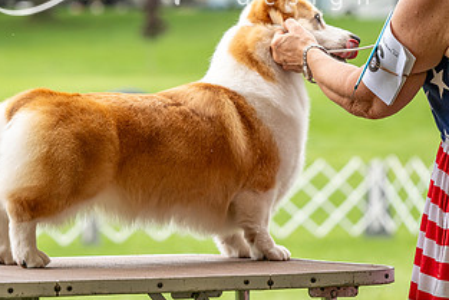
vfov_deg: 6.4
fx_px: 2683
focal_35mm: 215
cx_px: 191
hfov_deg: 9.6
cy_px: 41
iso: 400
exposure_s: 1/800
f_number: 5
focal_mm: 116
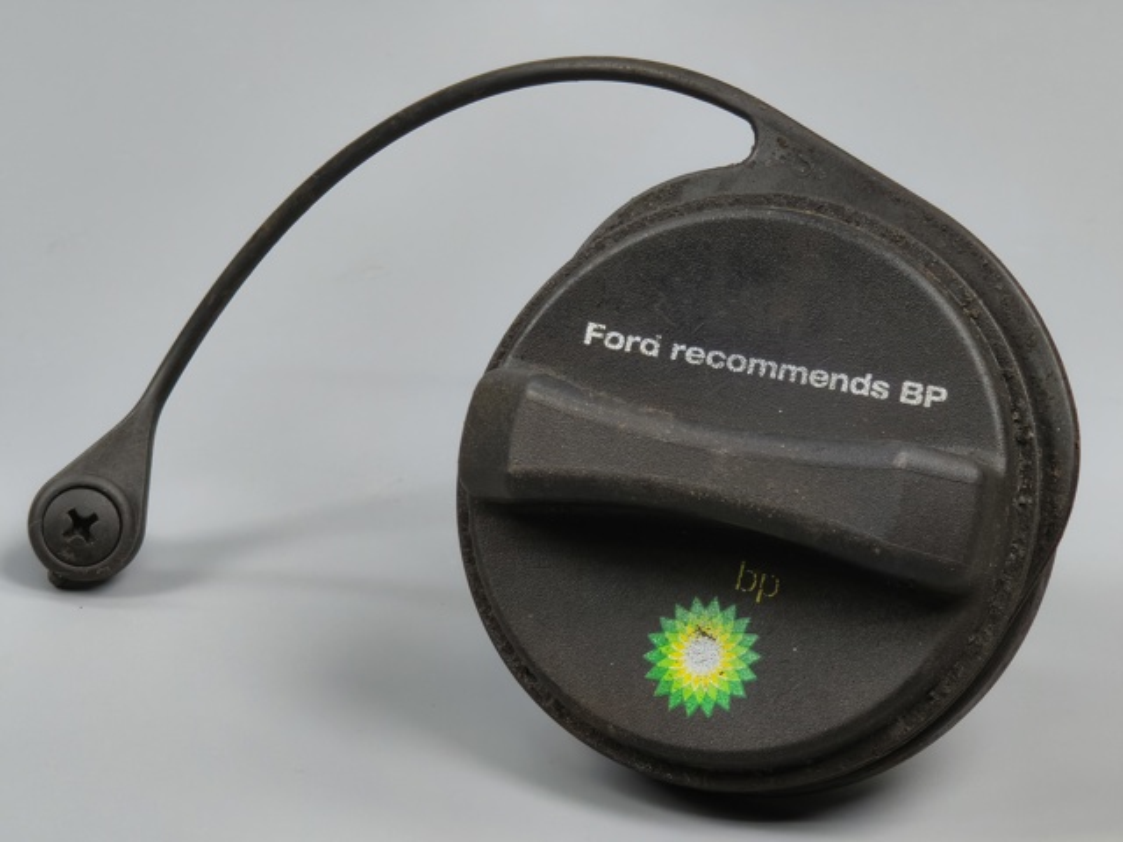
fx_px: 7462
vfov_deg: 6.5
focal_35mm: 230
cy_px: 421
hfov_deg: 8.6
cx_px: 562
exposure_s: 1/100
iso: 500
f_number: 3
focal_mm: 17.27
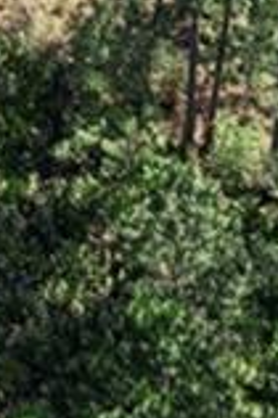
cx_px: -545
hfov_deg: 4.6
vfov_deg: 6.5
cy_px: -940
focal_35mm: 283
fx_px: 3285
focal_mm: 10.3
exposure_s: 1/80
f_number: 5.6
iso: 100
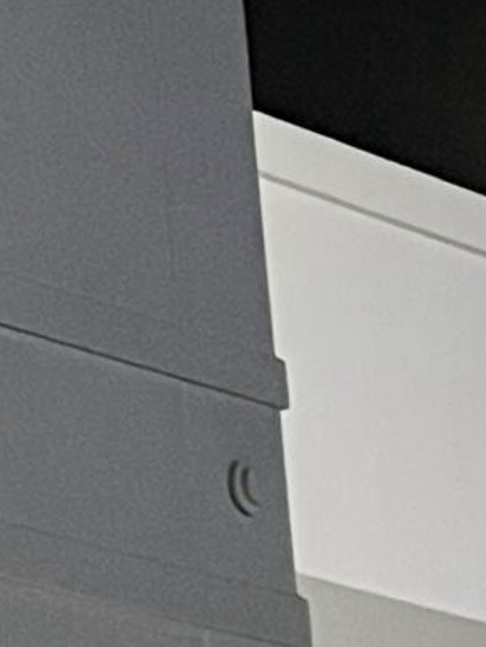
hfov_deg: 6.5
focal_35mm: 211
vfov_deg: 9.2
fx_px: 3950
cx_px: -853
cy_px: -205
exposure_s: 1/30
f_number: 1.6
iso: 640
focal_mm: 5.1
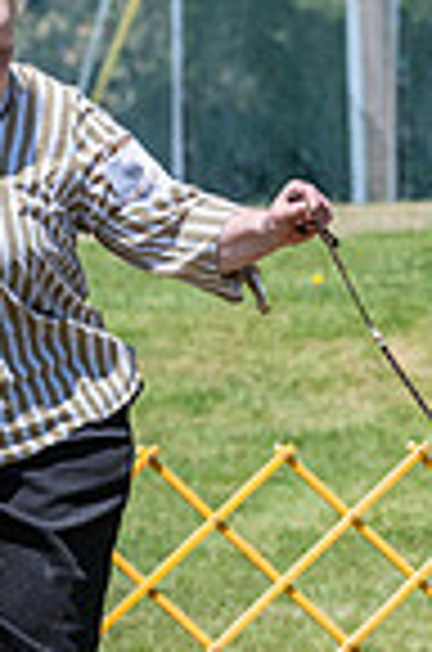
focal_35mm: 454
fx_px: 8211
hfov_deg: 3.0
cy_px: 207
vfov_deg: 4.5
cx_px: 495
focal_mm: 146
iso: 500
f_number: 6.3
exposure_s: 1/1600
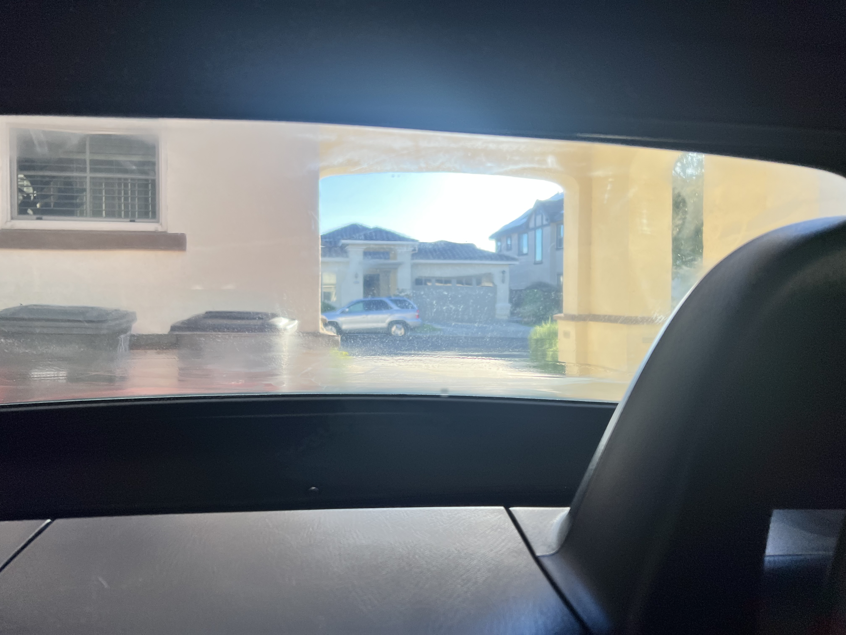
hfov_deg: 67.3
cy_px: 318
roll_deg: +0.1
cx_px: 423
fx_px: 635
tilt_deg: -0.4
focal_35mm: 26
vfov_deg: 53.1
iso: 50
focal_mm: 5.7
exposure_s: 1/604
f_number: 1.5
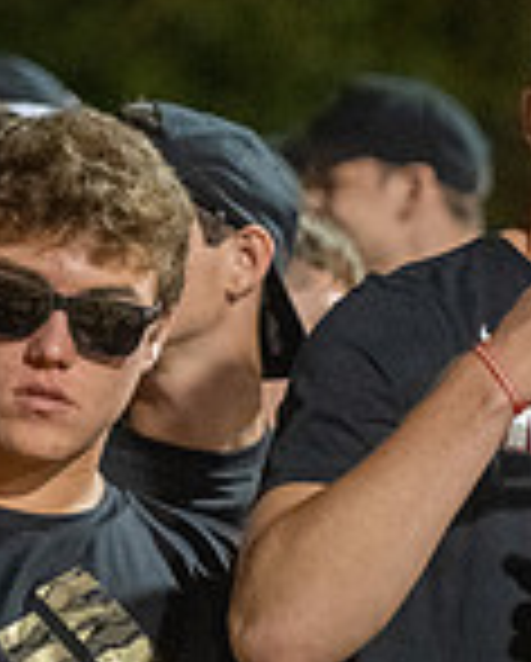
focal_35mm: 451
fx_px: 8841
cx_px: 1206
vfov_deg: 4.3
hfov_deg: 3.4
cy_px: 570
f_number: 2.8
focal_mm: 122
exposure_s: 1/400
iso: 6400
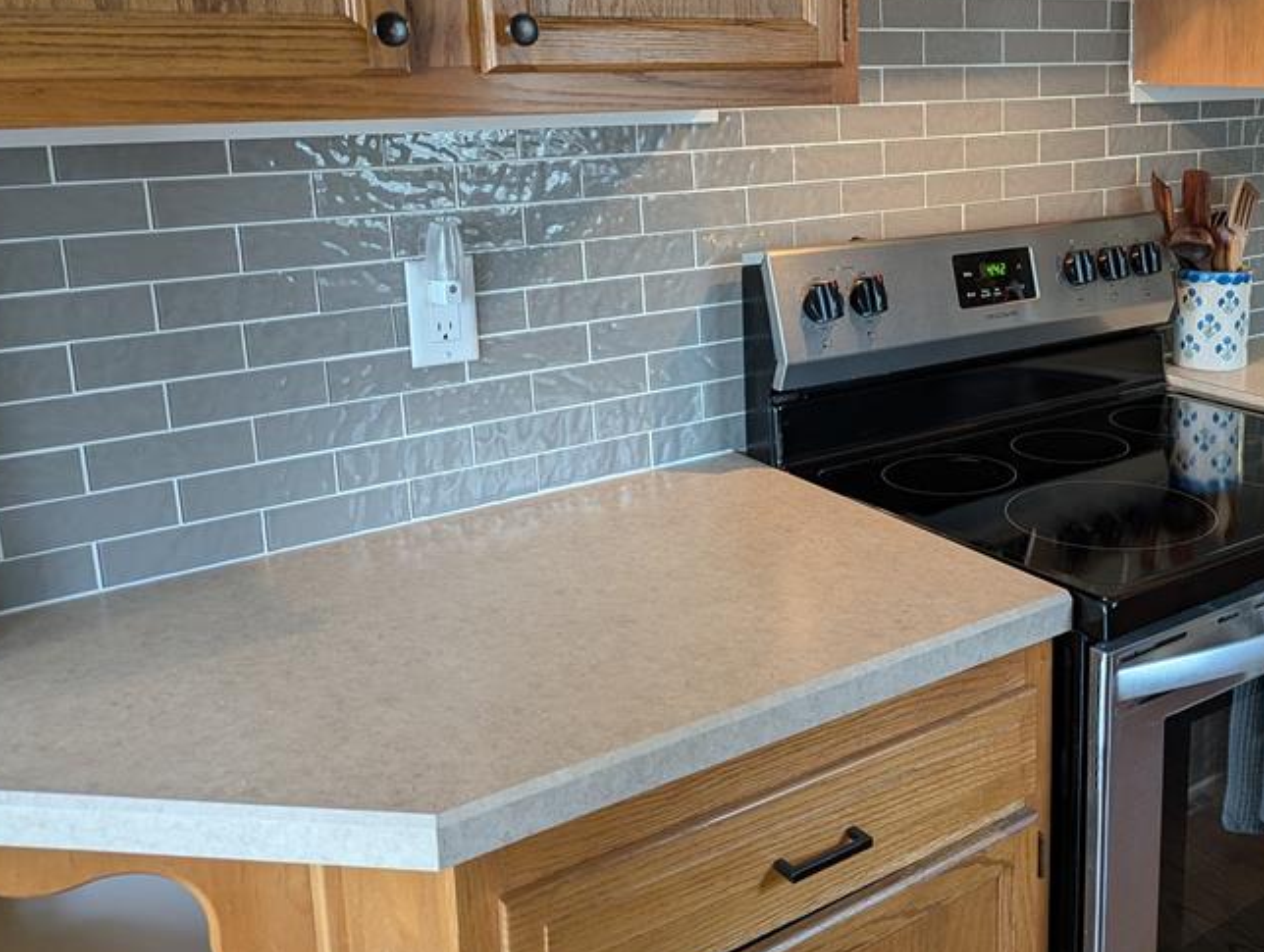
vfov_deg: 37.4
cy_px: 318
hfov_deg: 46.8
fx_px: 1390
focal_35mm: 38
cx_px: 974
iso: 106
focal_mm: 6.81
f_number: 1.85
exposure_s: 1/24
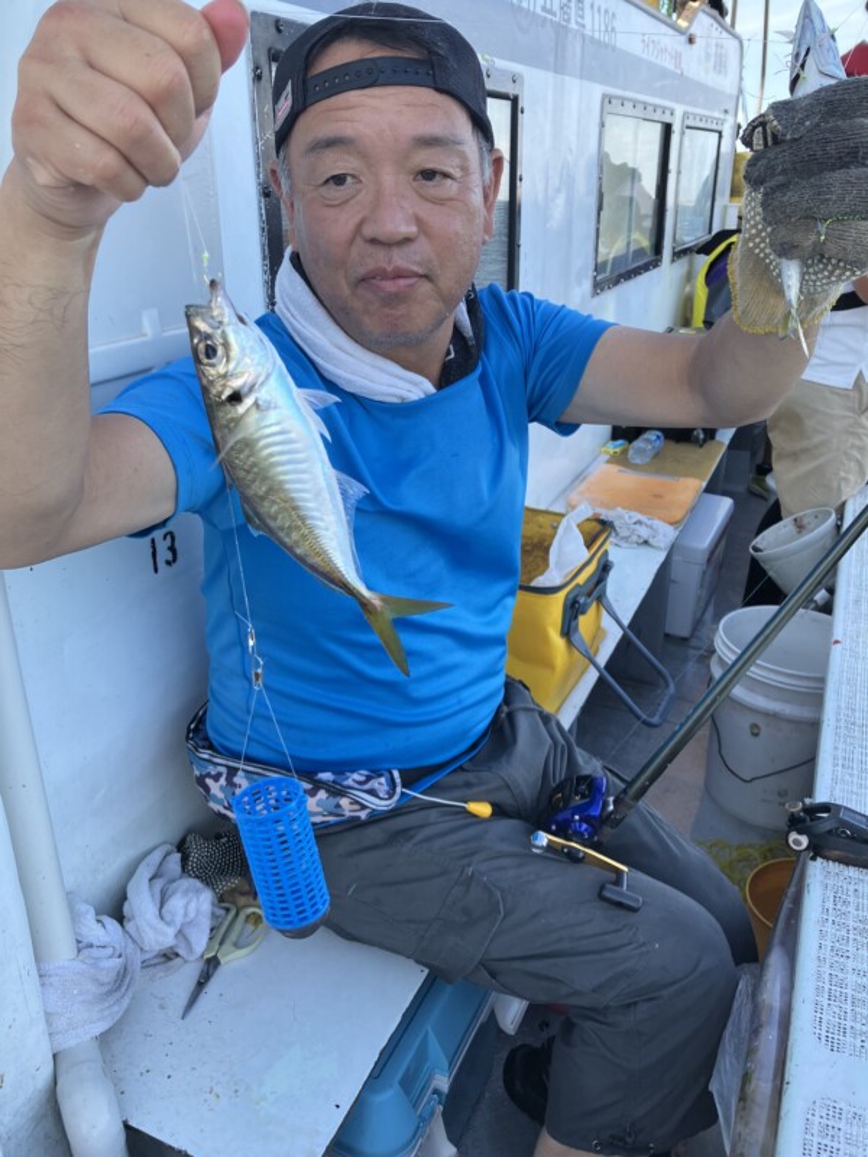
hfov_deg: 49.7
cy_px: 578
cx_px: 434
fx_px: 936
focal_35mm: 28
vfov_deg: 63.4
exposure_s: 1/190
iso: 25
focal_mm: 3.99
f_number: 1.8
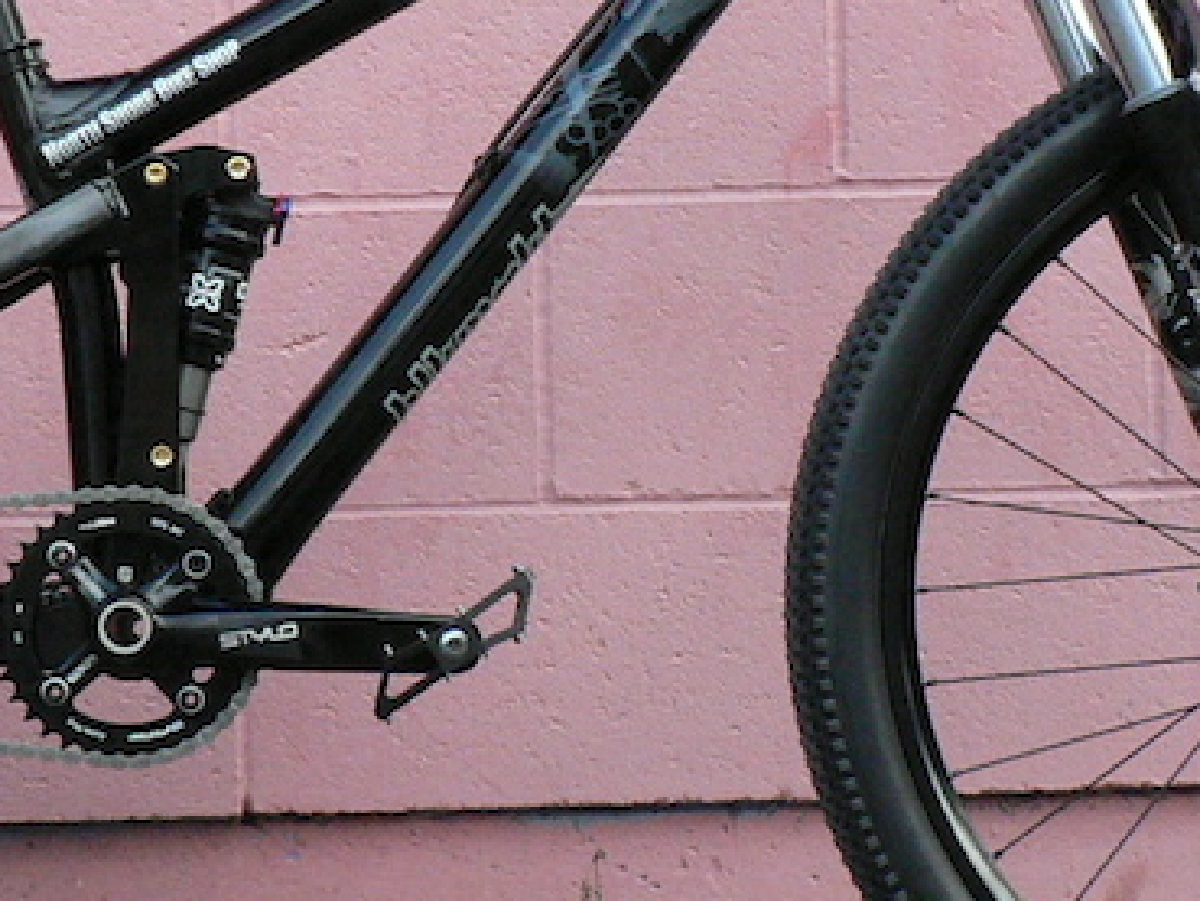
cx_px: 416
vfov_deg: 13.3
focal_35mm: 111
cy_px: 342
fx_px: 3849
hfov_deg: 17.7
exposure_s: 1/125
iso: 200
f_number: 4
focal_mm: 6.9
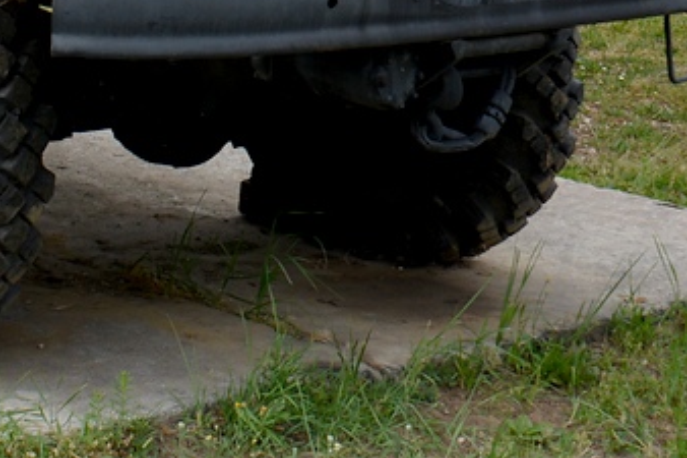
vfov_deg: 11.0
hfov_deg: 17.0
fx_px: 2232
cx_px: -61
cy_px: -324
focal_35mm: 117
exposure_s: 1/250
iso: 140
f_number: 8
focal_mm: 22
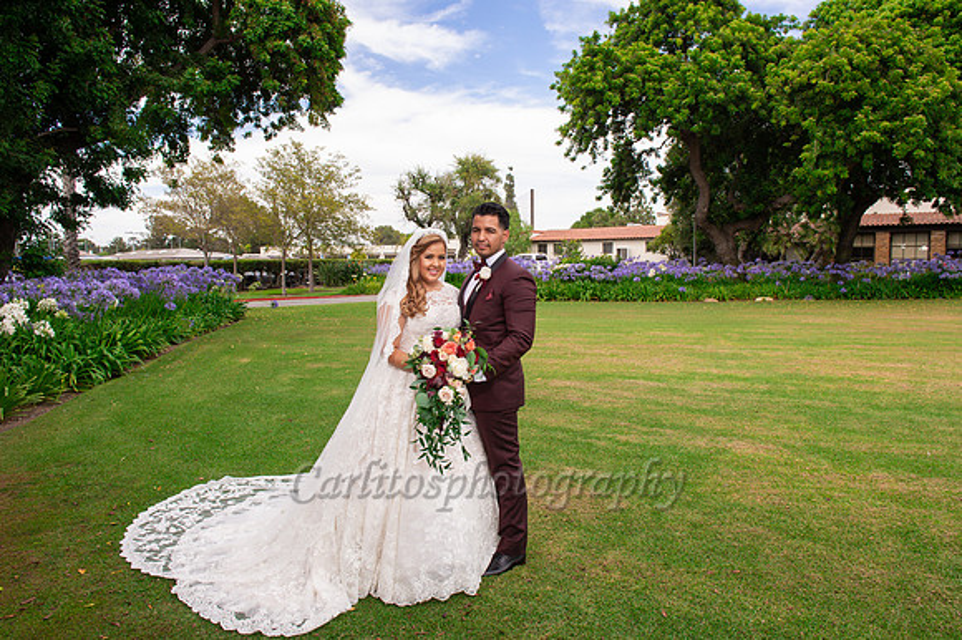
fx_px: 641
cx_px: 481
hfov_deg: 73.8
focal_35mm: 24
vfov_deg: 53.1
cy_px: 320
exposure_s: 1/250
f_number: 8
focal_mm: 24
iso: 400
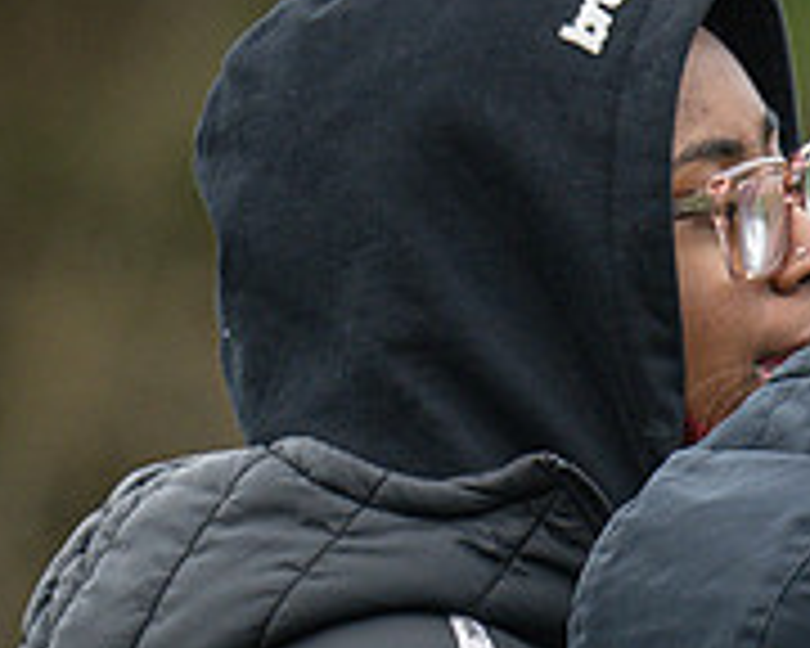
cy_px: 913
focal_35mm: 3108
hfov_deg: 0.6
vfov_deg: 0.5
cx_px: 1458
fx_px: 74508
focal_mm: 400
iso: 400
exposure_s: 1/160
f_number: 4.5
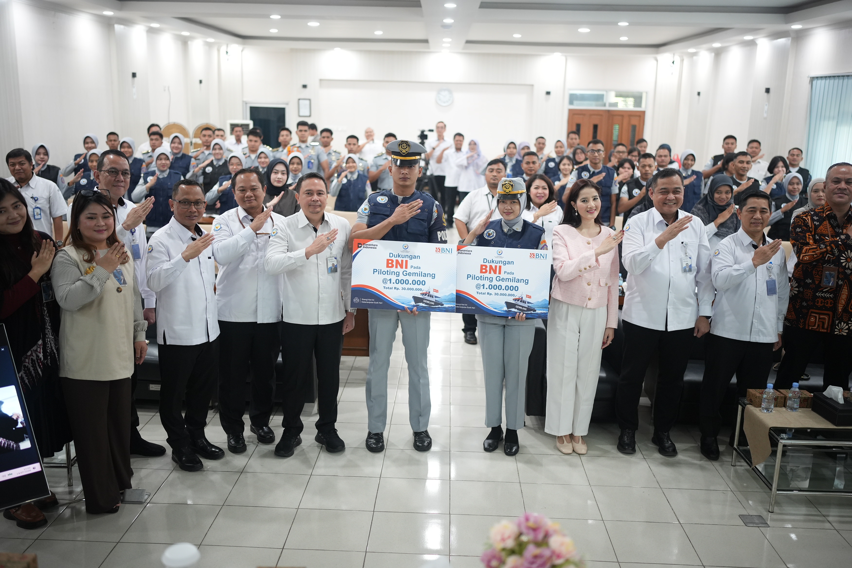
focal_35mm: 35
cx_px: 426
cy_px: 284
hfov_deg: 54.4
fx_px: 828
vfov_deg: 37.9
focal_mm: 35
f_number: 1.4
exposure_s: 1/171
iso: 1600
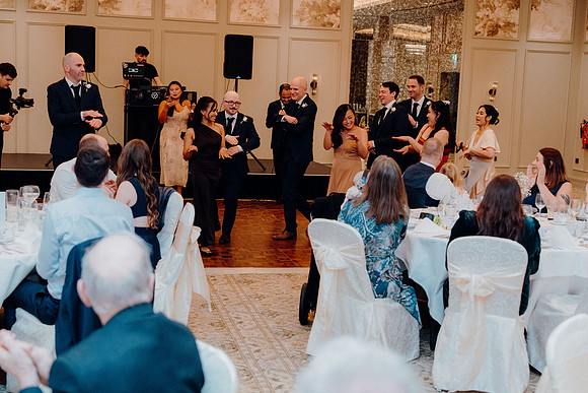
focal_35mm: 50
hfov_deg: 39.6
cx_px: 294
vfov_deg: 27.0
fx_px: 817
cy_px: 196
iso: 3200
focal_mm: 50
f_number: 3.5
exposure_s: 1/160
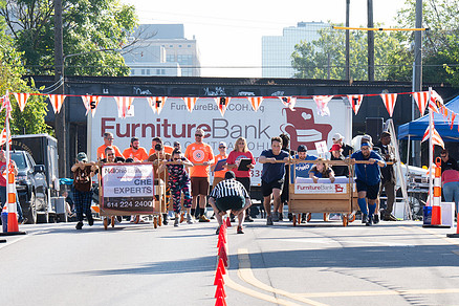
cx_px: 228
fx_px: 2779
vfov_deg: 6.3
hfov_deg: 9.4
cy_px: 147
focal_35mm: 218
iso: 200
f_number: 7.1
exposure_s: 1/250
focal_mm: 125
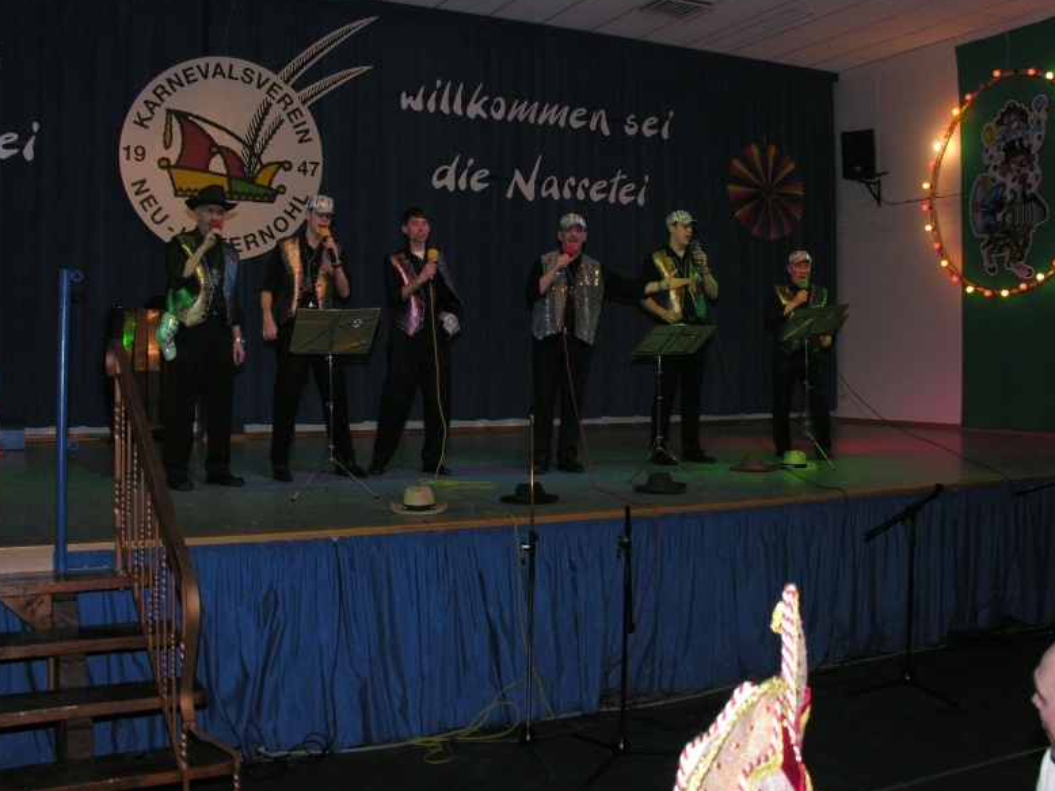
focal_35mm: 36
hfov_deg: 51.4
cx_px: 523
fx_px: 1097
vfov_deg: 39.6
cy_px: 389
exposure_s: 1/60.1
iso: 200
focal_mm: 8.9
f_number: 4
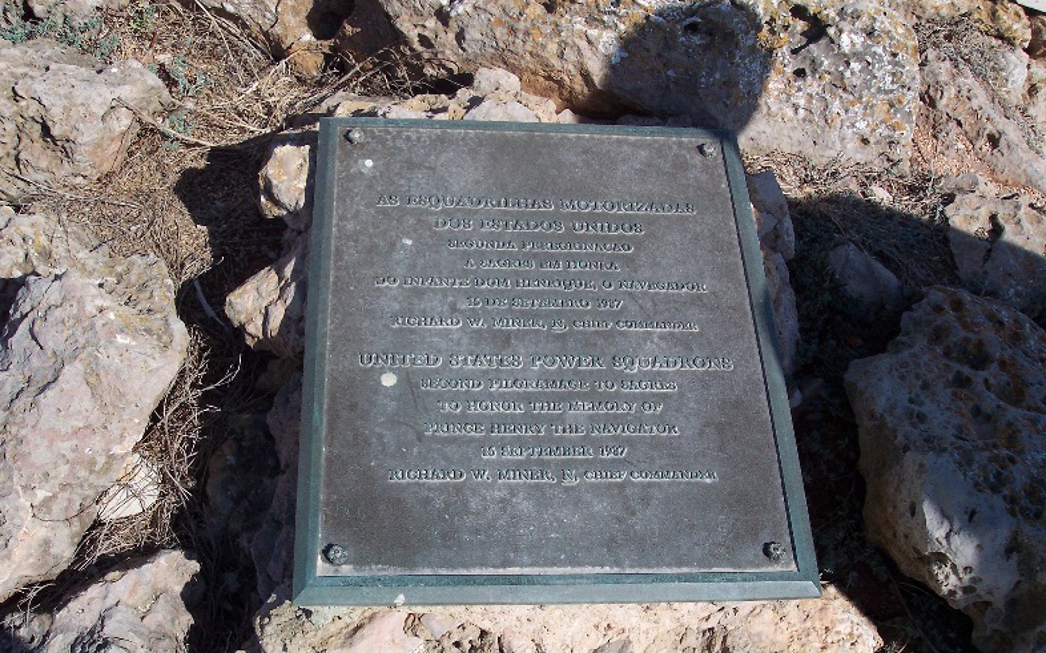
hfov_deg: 48.2
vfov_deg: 31.2
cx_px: 519
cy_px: 371
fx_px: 1169
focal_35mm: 41
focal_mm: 8
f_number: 4.8
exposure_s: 1/1000
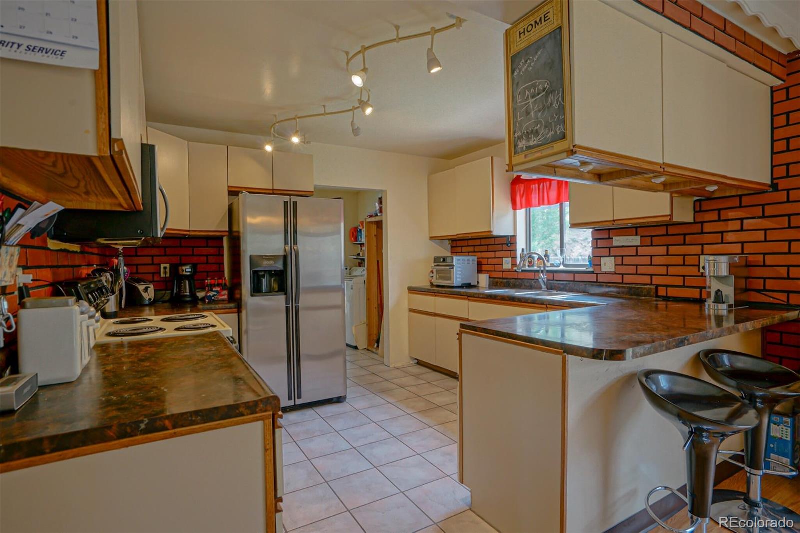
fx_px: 400
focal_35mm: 18
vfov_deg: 67.4
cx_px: 400
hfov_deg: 90.0
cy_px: 266
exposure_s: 1/15
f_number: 8
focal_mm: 18
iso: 400
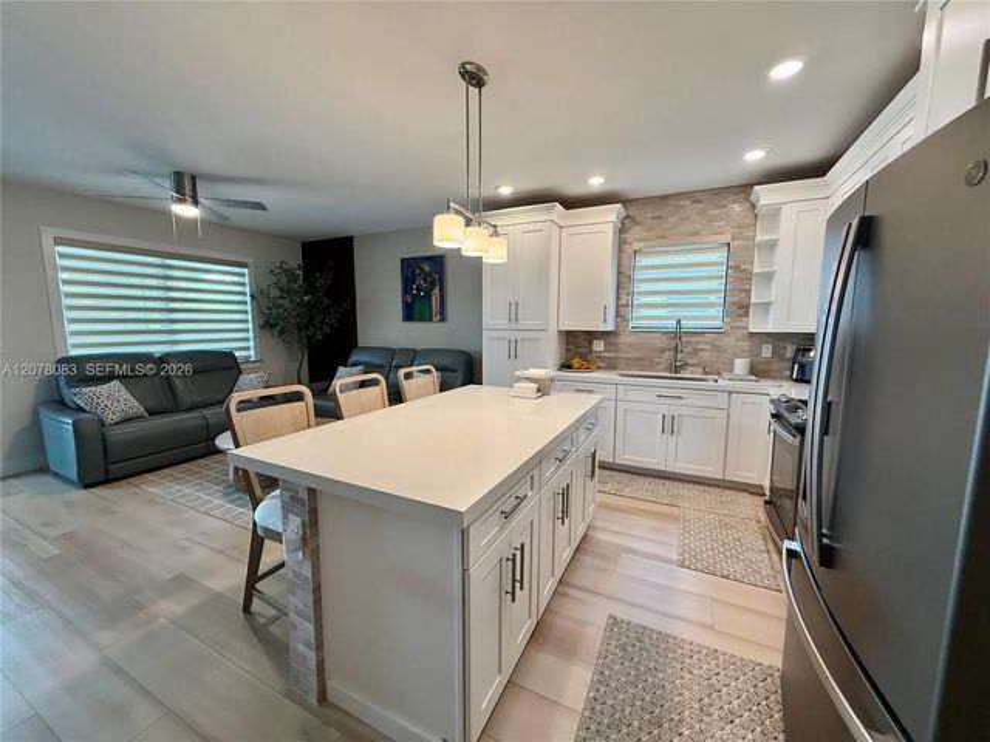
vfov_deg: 85.7
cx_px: 495
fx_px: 400
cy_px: 371
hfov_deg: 102.1
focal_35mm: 14
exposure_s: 1/120
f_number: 2.2
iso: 160
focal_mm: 2.22
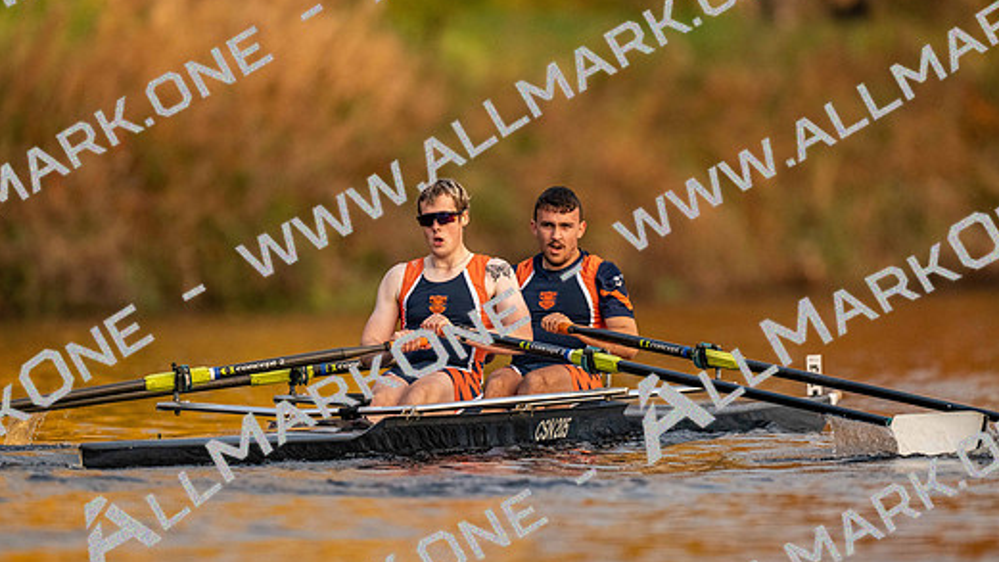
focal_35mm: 700
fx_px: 18542
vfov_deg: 1.7
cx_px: 474
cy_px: 283
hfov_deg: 3.1
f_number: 4
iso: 3200
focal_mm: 600
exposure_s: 1/2500
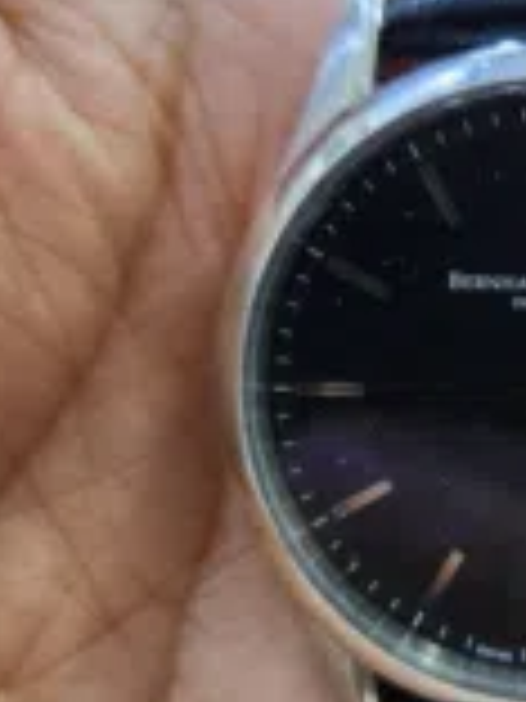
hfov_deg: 23.5
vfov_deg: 32.7
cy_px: 346
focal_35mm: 59
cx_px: 553
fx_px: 1195
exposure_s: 1/33.3
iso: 640
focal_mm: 5.4
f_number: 1.8
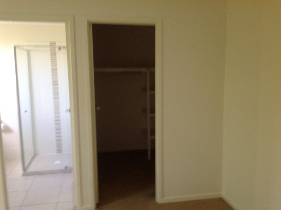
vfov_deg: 40.6
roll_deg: +2.8
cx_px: 140
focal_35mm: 35
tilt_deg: -5.5
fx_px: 284
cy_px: 105
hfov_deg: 52.7
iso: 80
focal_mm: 4.28
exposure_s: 1/15
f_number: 2.4
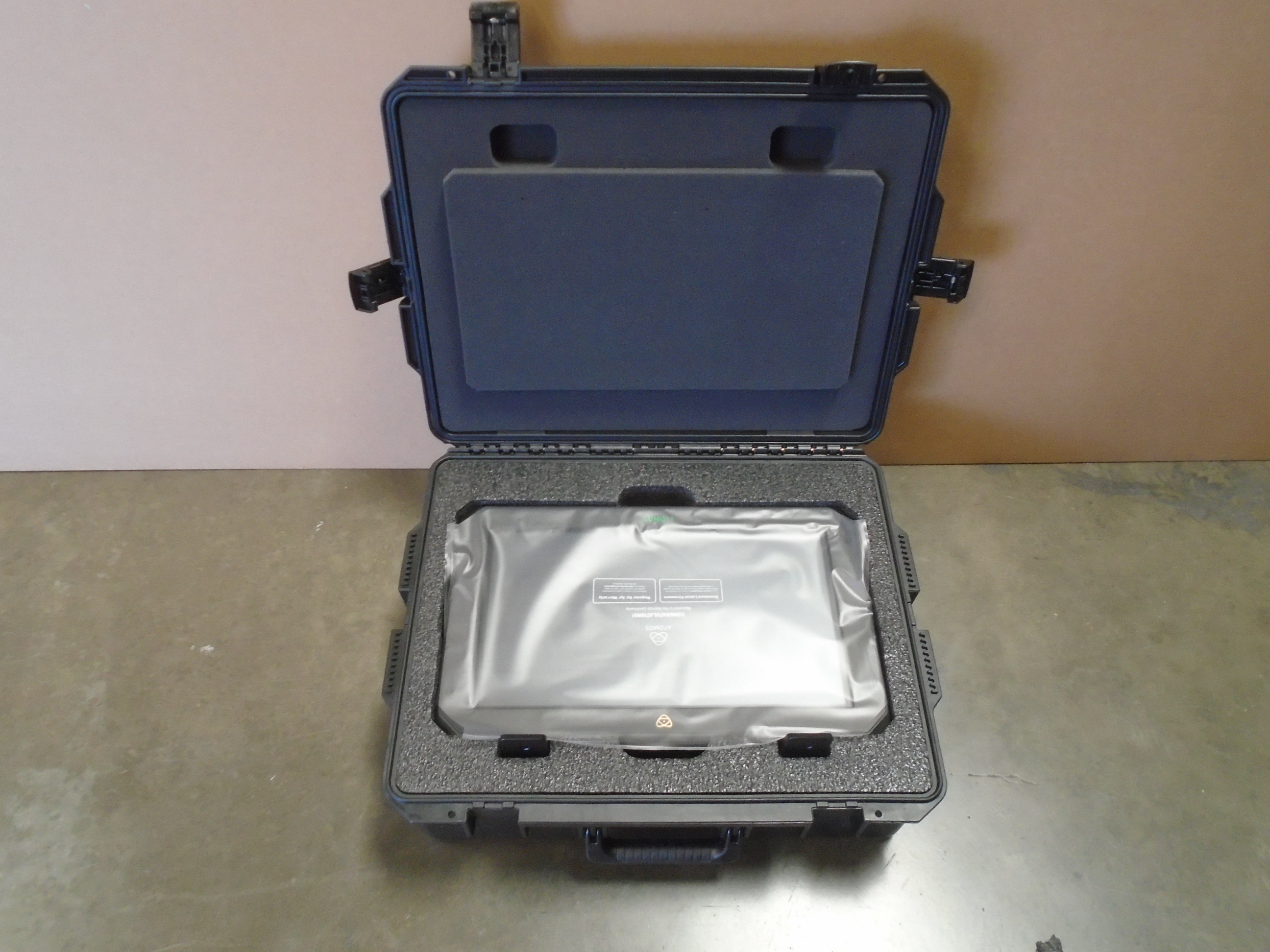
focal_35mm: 26
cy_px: 476
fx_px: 954
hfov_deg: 67.3
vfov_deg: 53.1
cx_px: 635
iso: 400
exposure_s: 1/30
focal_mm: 4.6
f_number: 3.2
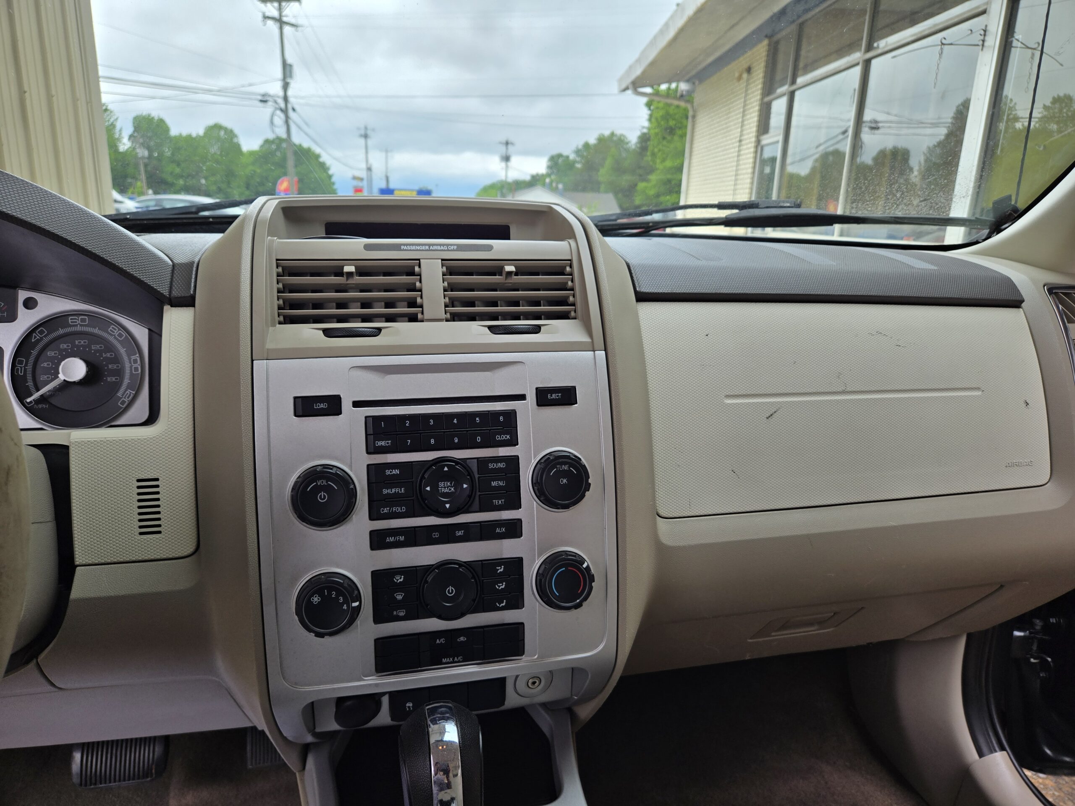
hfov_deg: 73.9
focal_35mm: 23
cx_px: 538
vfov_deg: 58.9
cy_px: 403
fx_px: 714
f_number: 1.8
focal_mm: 5.4
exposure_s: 1/662
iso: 25
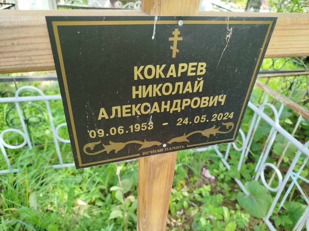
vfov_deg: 56.8
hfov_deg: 71.6
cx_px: 154
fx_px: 214
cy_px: 116
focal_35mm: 24
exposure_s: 1/100
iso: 64
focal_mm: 5.31
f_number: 1.7
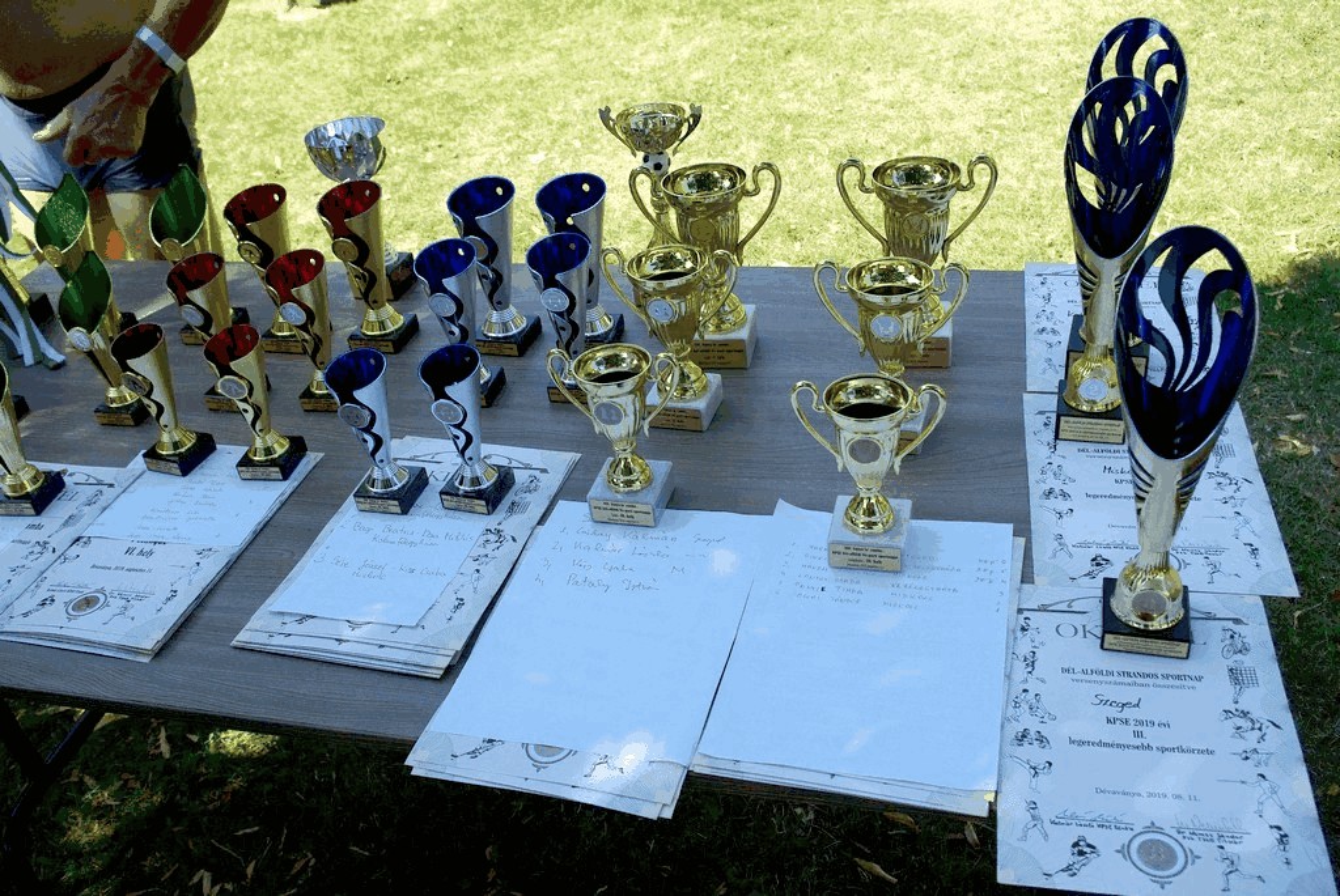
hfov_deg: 60.2
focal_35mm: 31
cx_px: 670
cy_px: 448
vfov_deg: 42.4
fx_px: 1155
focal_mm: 21.25
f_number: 6.7
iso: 100
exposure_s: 1/125
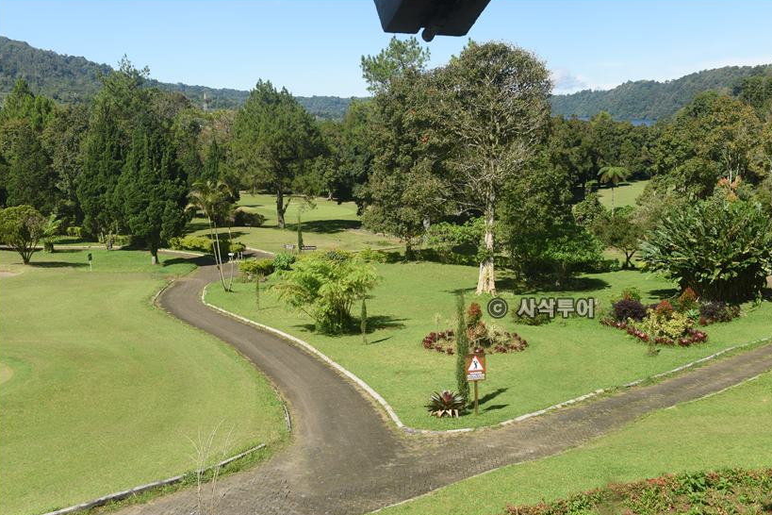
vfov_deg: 34.2
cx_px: 389
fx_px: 836
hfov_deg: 49.6
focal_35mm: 39
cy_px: 258
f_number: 8
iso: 200
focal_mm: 38
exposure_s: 1/250
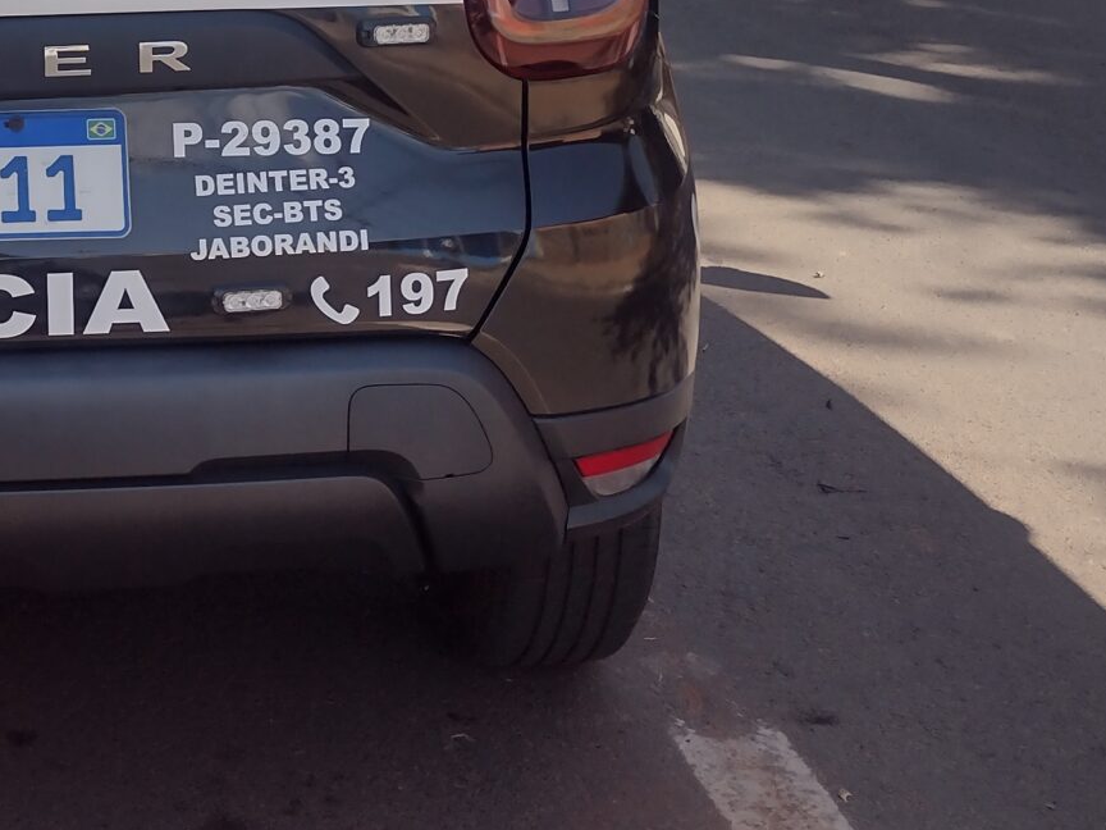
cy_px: 12
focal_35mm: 80
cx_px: -124
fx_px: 2556
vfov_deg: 18.0
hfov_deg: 22.9
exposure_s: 1/1430
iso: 100
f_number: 1.7
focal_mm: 4.71
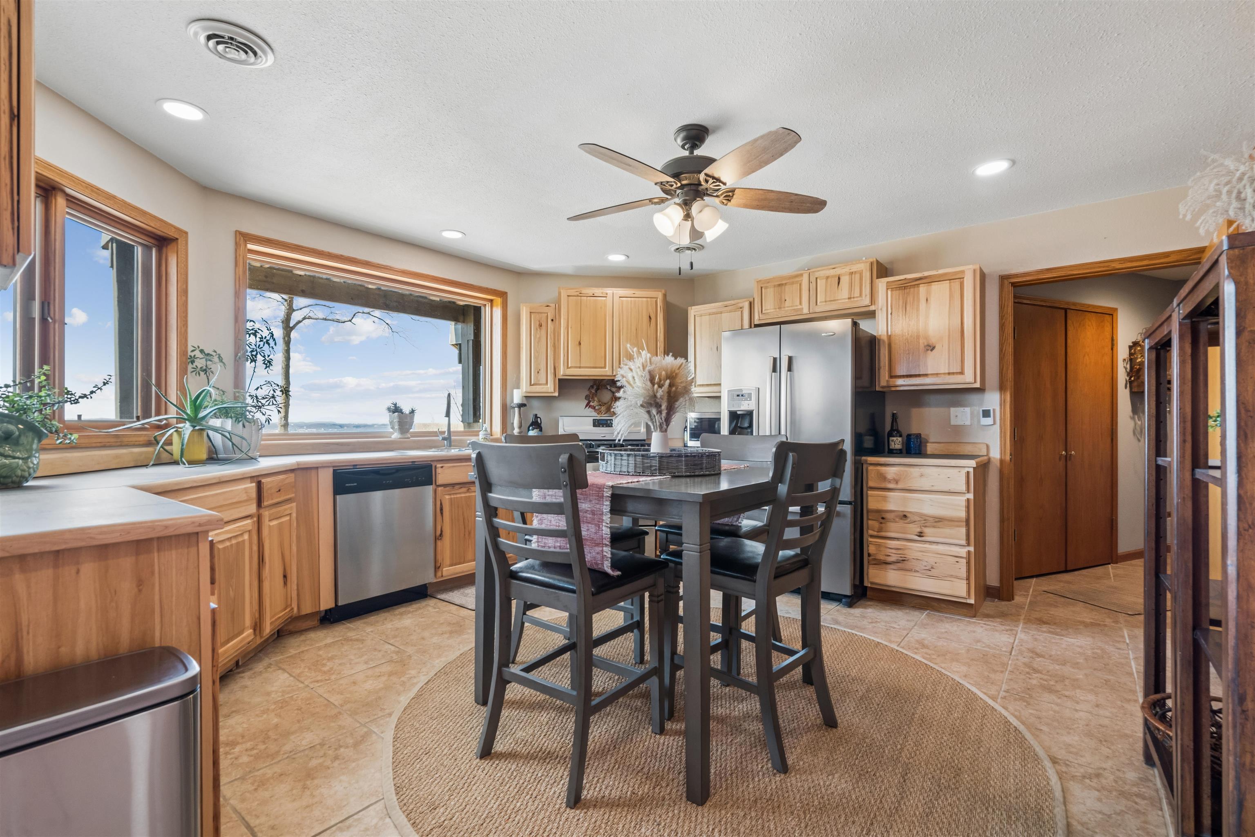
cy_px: 418
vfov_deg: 73.7
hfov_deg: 96.7
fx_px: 558
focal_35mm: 16
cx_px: 628
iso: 800
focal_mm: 16
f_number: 10
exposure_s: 1/40
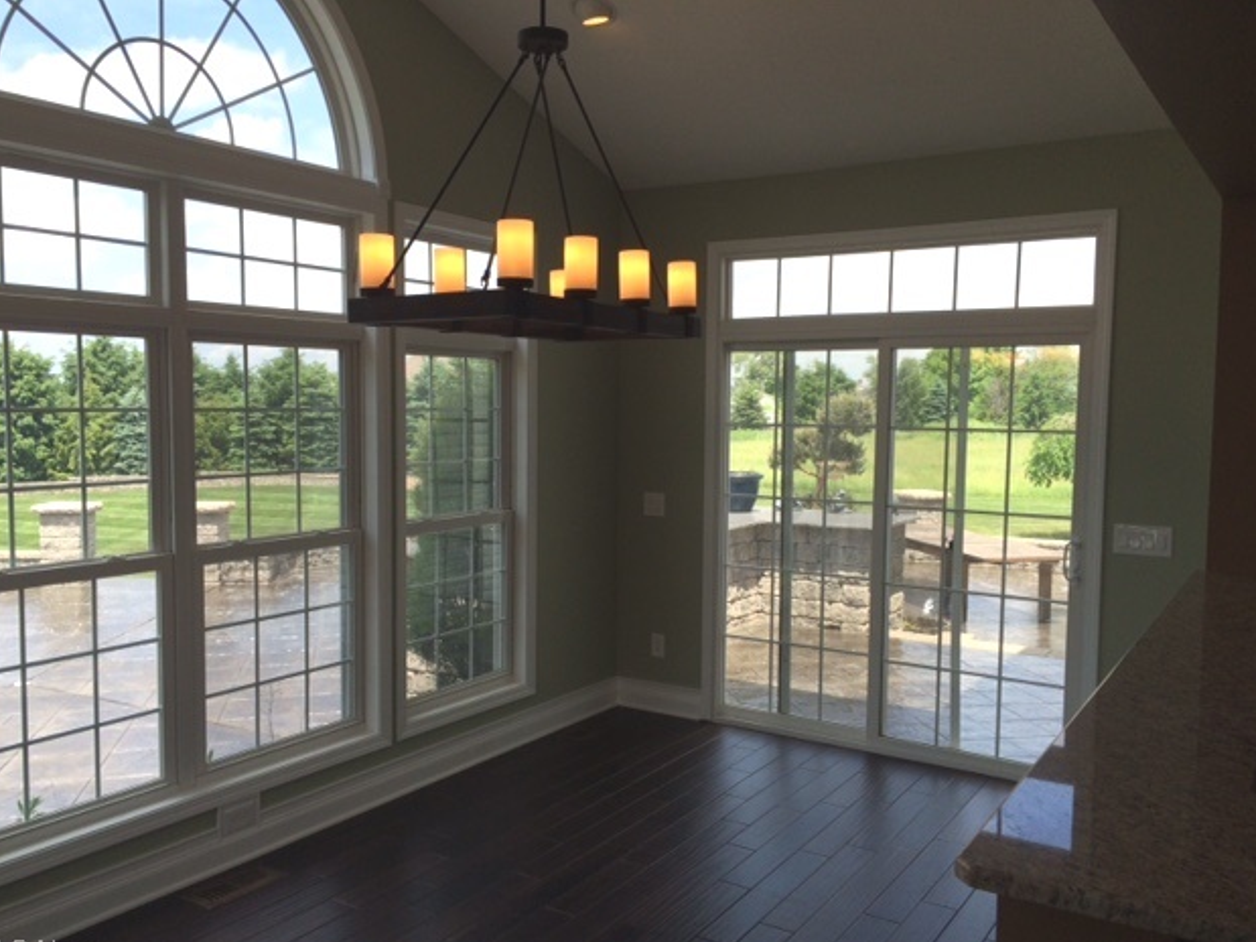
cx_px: 615
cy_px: 485
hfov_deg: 60.0
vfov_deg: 46.8
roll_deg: +0.6
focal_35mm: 30
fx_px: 1088
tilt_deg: -4.5
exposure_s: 1/707
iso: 32
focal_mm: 4.15
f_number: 2.2
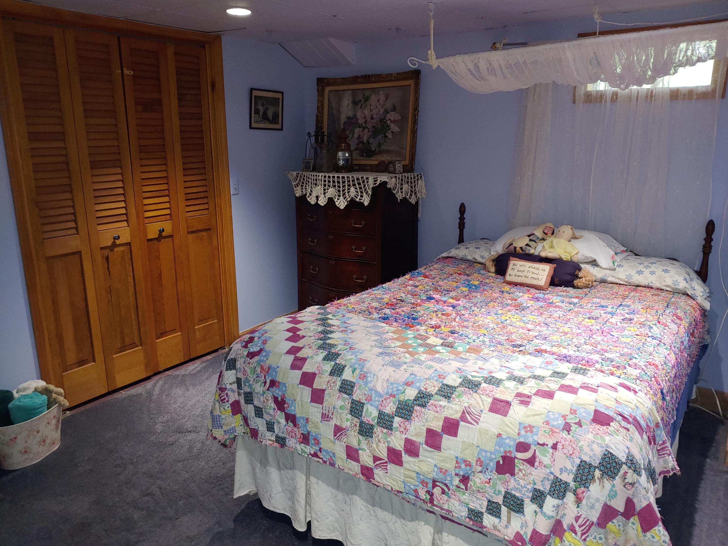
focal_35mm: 25
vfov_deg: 54.9
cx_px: 364
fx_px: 526
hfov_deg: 69.4
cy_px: 273
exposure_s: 1/30
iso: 200
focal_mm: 4.23
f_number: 1.5
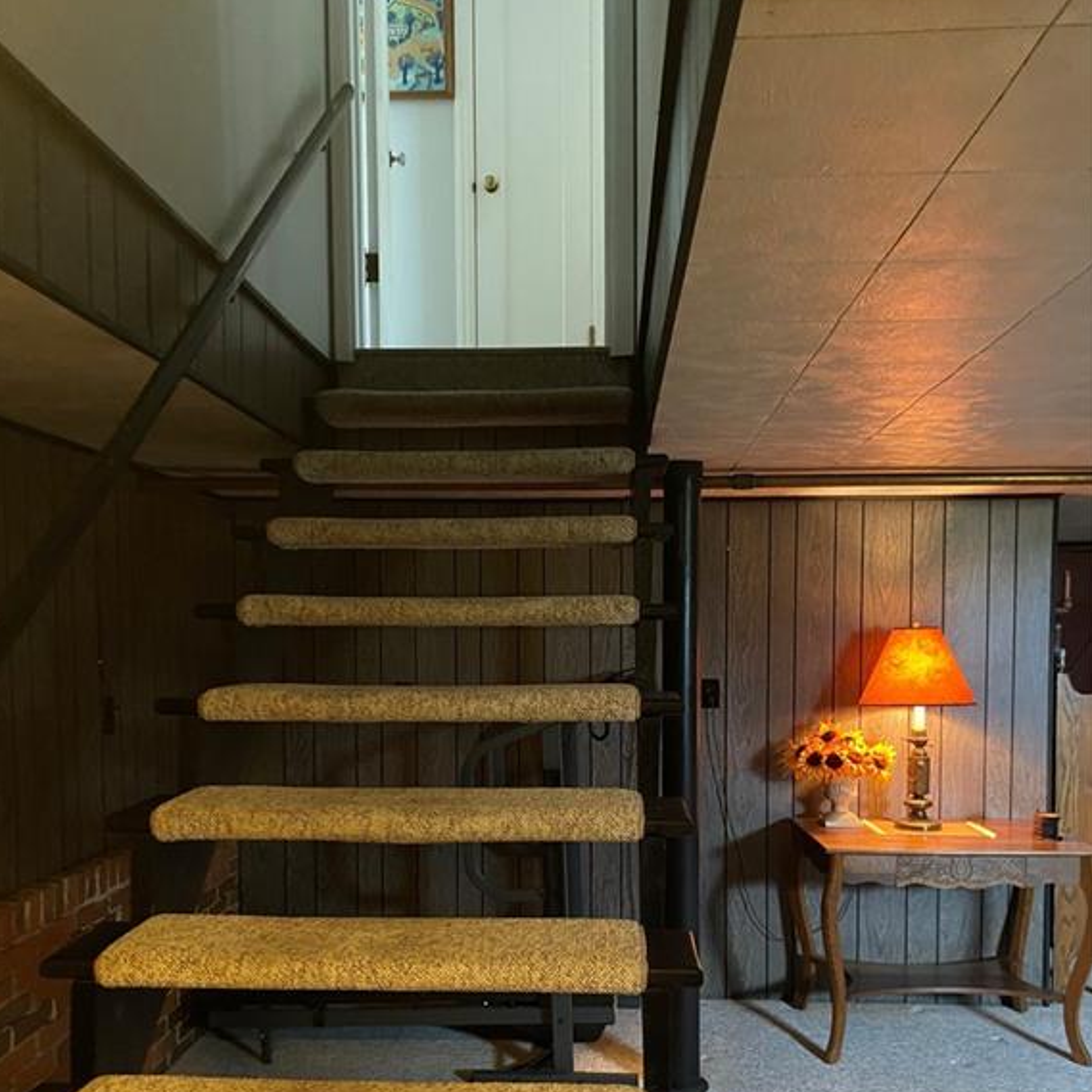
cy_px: 689
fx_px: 1106
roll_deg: +0.0
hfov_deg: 52.5
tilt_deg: -1.9
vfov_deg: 51.9
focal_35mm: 31
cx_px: 543
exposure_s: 1/30
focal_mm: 4.25
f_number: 1.8
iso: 1000
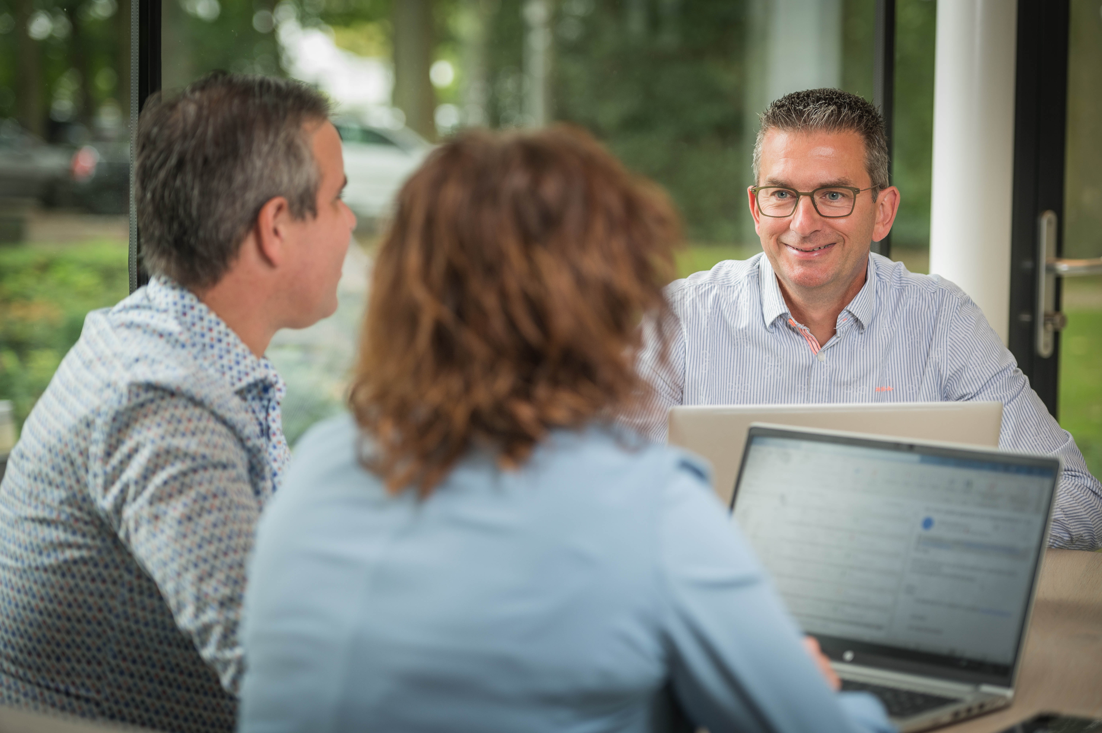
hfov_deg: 22.2
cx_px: 551
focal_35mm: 92
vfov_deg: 14.8
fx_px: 2814
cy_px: 366
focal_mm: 92
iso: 320
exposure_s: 1/60
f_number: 2.8
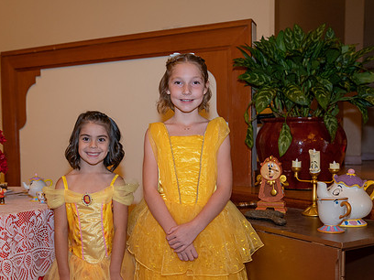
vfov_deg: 34.9
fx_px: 443
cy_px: 176
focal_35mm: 41
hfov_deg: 45.3
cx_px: 136
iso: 800
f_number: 2.8
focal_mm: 30
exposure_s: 1/200
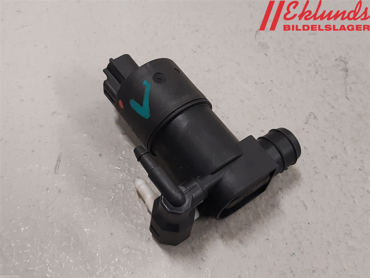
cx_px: 185
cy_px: 139
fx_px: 278
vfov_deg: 53.1
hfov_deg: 67.3
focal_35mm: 26
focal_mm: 3.93
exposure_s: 1/50
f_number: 1.7
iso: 160
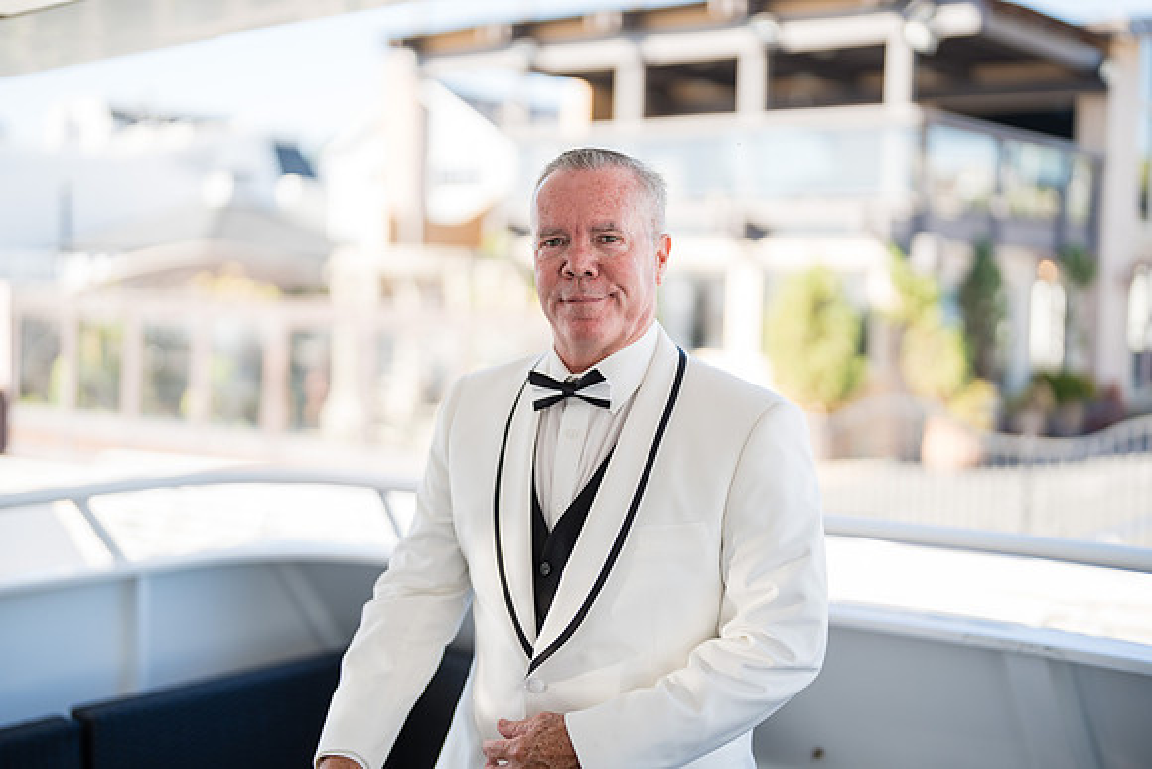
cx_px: 576
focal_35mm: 50
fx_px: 1600
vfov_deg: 27.0
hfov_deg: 39.6
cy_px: 384
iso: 100
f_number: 1.2
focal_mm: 50
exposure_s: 1/1250
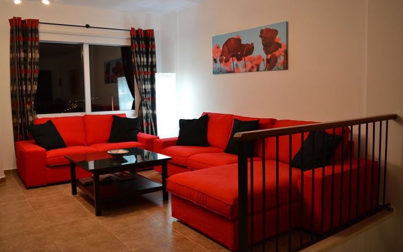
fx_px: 341
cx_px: 202
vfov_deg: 40.6
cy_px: 123
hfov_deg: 61.2
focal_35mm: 31
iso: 640
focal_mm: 20
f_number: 3.5
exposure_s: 1/15
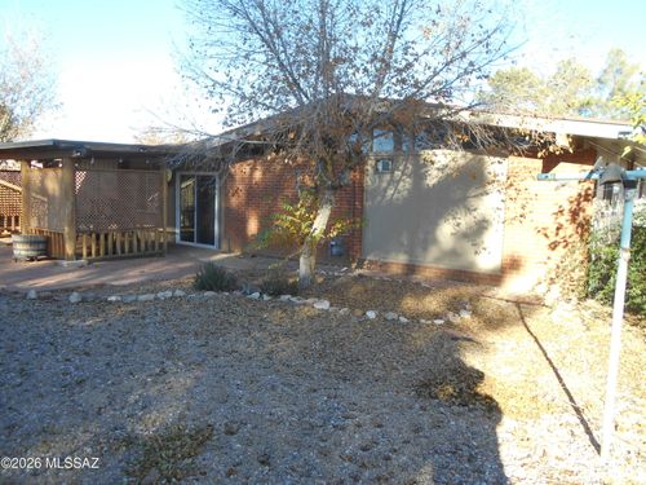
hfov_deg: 67.3
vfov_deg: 53.1
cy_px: 242
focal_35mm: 26
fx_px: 485
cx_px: 323
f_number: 3.2
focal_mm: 4.6
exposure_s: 1/200
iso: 80
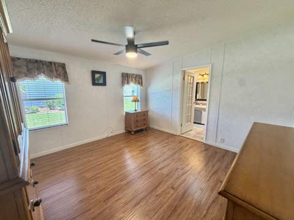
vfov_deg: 85.6
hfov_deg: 102.1
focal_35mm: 14
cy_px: 110
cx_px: 147
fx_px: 119
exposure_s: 1/120
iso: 320
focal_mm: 2.22
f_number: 2.2
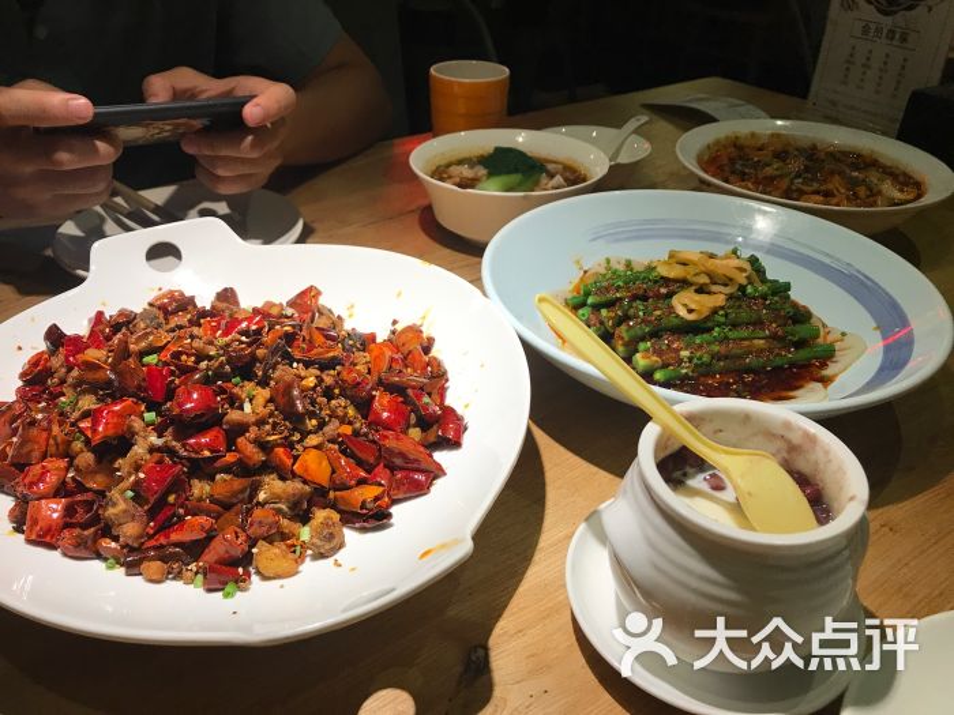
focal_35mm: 28
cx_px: 477
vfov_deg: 49.7
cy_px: 358
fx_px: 772
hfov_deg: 63.4
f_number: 1.8
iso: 20
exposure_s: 1/33
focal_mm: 3.99
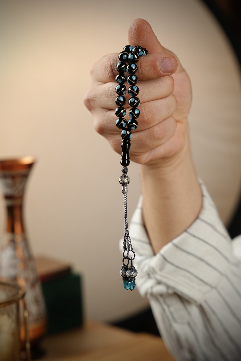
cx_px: 120
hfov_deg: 19.5
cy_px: 180
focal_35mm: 70
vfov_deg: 28.8
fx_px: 703
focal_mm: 70
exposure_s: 1/160
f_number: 4
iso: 400
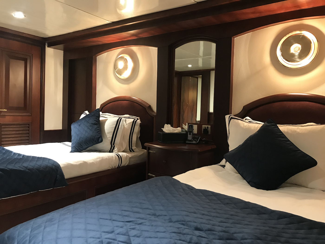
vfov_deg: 49.7
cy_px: 122
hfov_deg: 63.4
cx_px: 162
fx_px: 263
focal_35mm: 28
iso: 80
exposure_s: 1/17
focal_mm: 3.99
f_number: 1.8
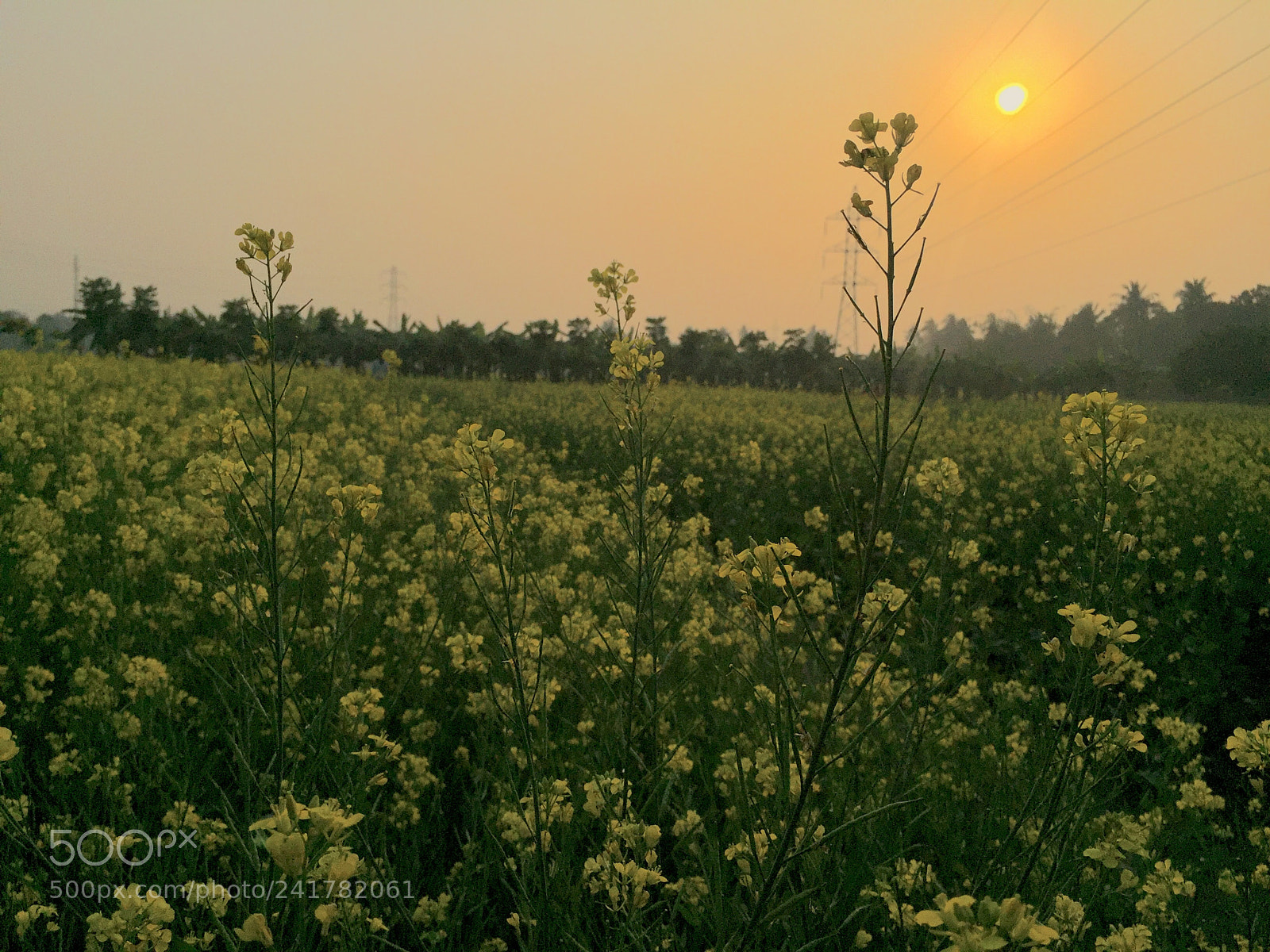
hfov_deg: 61.7
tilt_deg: -6.8
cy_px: 476
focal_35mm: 29
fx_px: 1064
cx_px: 635
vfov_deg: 48.2
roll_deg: -2.6
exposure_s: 1/13333
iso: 40
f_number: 2.2
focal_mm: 4.15
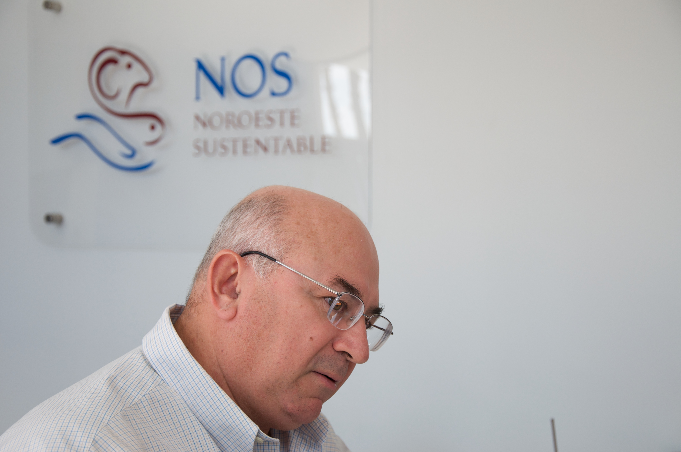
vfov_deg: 18.1
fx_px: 1417
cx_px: 340
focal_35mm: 75
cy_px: 226
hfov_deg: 27.0
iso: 200
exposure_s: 1/125
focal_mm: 50
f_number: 5.6
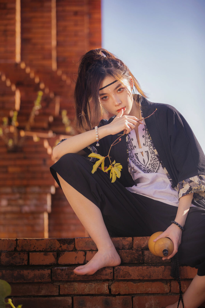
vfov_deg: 22.9
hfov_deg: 15.4
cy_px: 154
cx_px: 102
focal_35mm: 89
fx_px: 760
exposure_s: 1/500
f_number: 2.8
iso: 100
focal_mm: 90
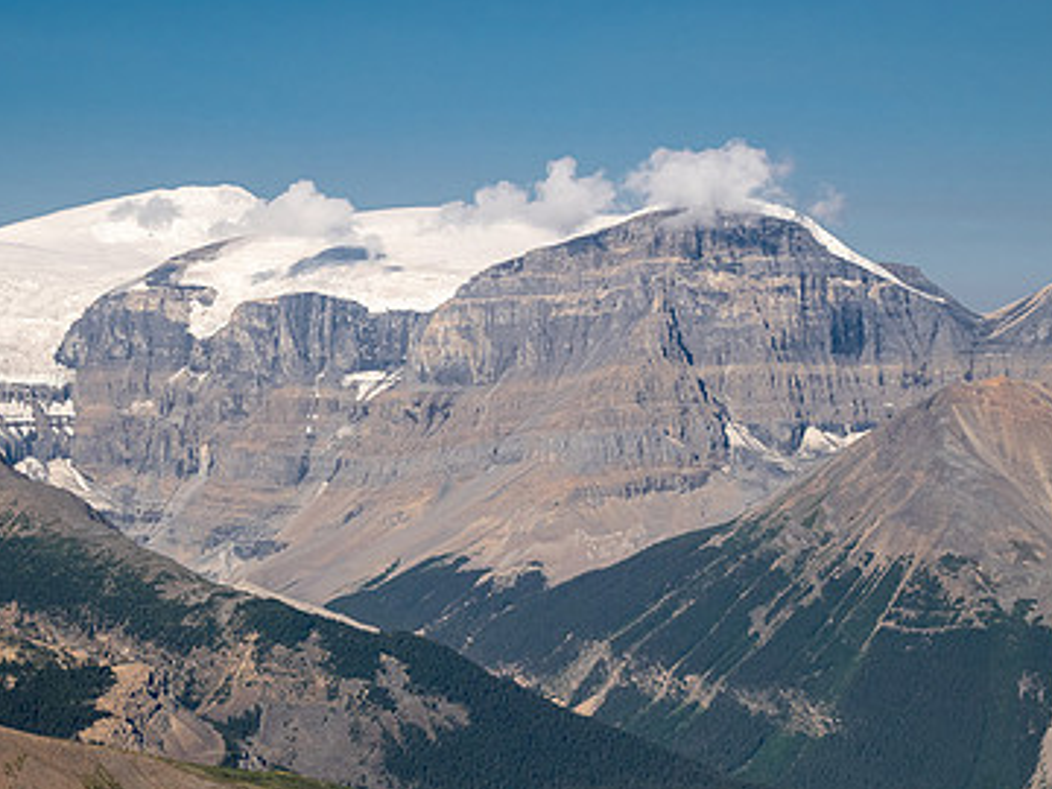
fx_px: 3130
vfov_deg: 14.3
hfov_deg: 18.9
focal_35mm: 103
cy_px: 510
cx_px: 257
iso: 200
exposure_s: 1/320
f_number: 8
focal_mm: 32
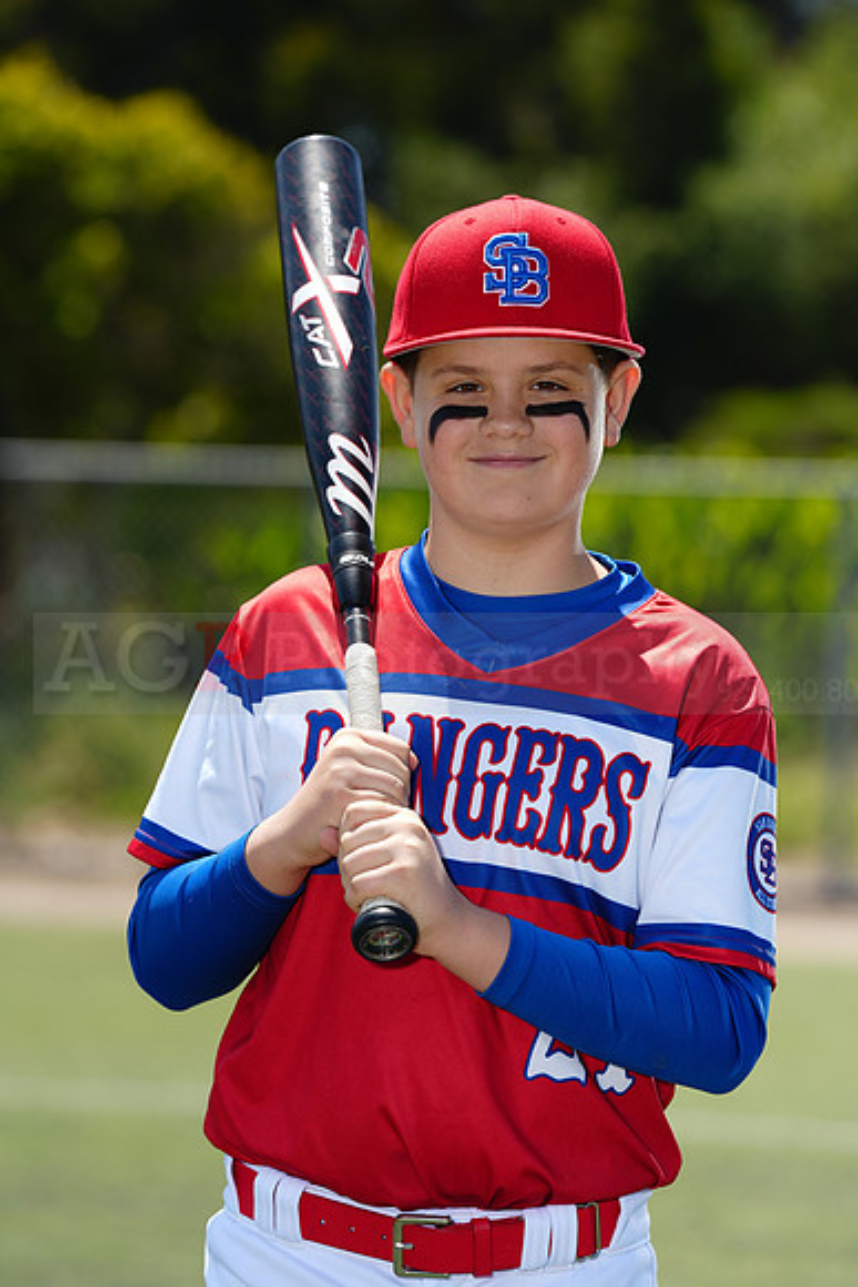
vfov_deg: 10.8
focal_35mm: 191
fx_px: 6824
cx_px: 429
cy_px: 644
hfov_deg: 7.2
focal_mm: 191
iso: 50
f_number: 5
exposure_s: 1/250
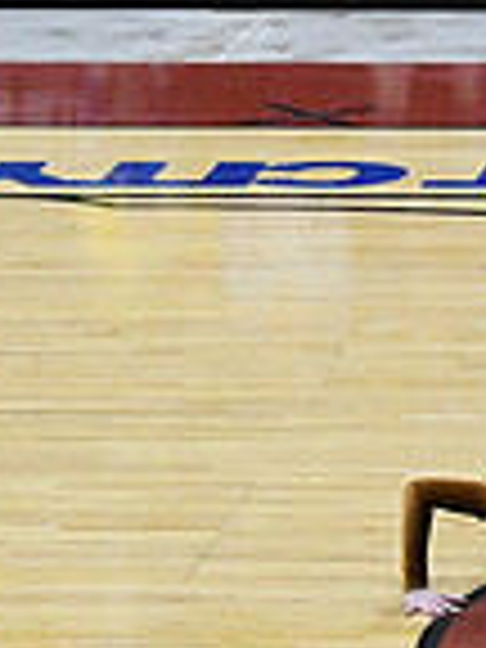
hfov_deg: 3.6
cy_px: 313
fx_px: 7619
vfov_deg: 4.9
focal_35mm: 407
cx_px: 1202
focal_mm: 70
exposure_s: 1/400
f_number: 4
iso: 5000
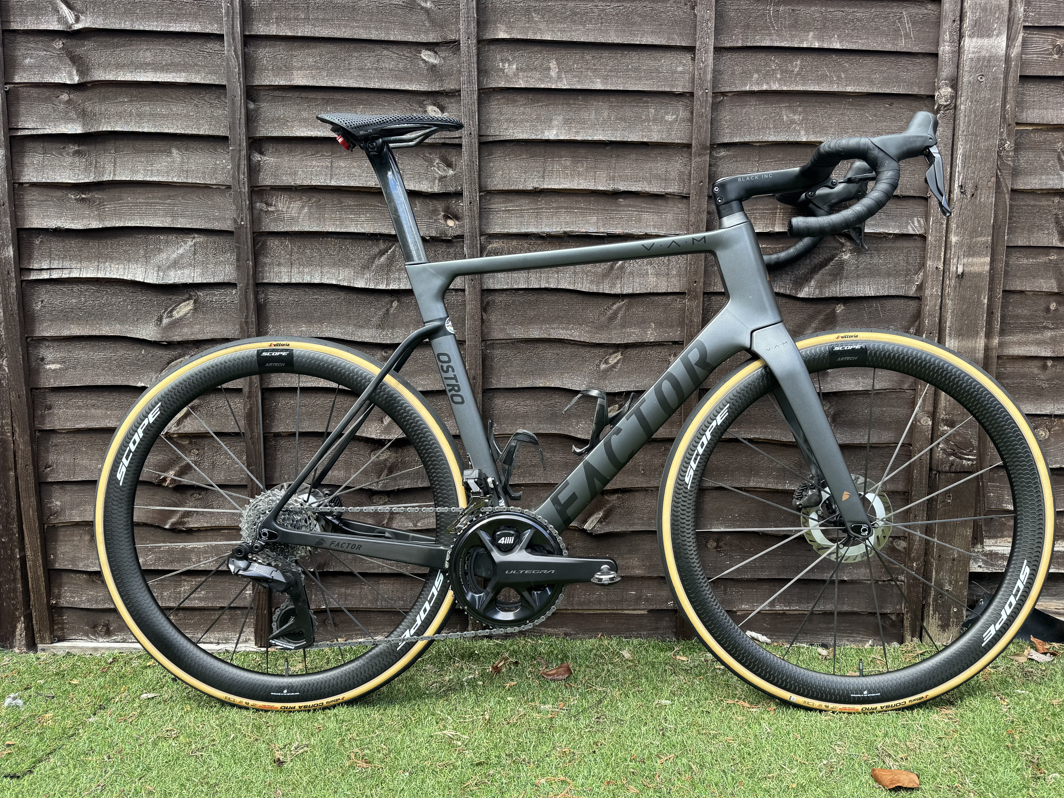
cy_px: 407
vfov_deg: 51.4
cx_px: 569
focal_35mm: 27
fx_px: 830
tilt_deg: -7.0
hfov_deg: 65.2
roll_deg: +0.4
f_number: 1.78
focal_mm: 6.76
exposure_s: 1/349
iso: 80
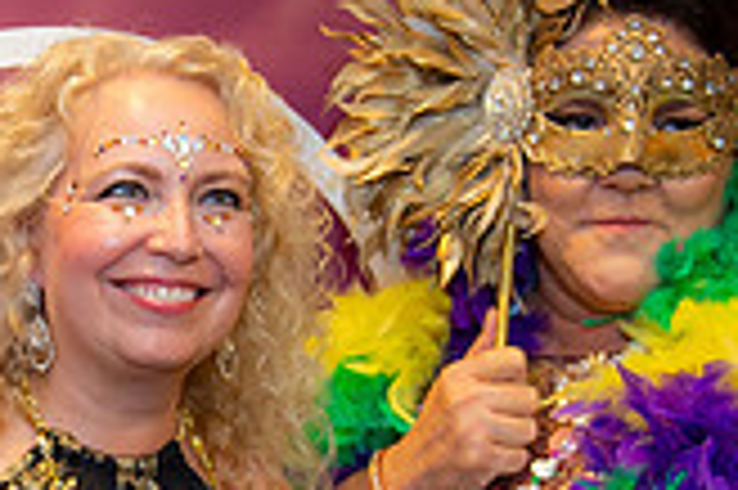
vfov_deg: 10.8
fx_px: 2539
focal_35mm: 124
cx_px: -4
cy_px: 589
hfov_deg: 16.2
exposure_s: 1/125
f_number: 2.8
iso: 1250
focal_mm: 35
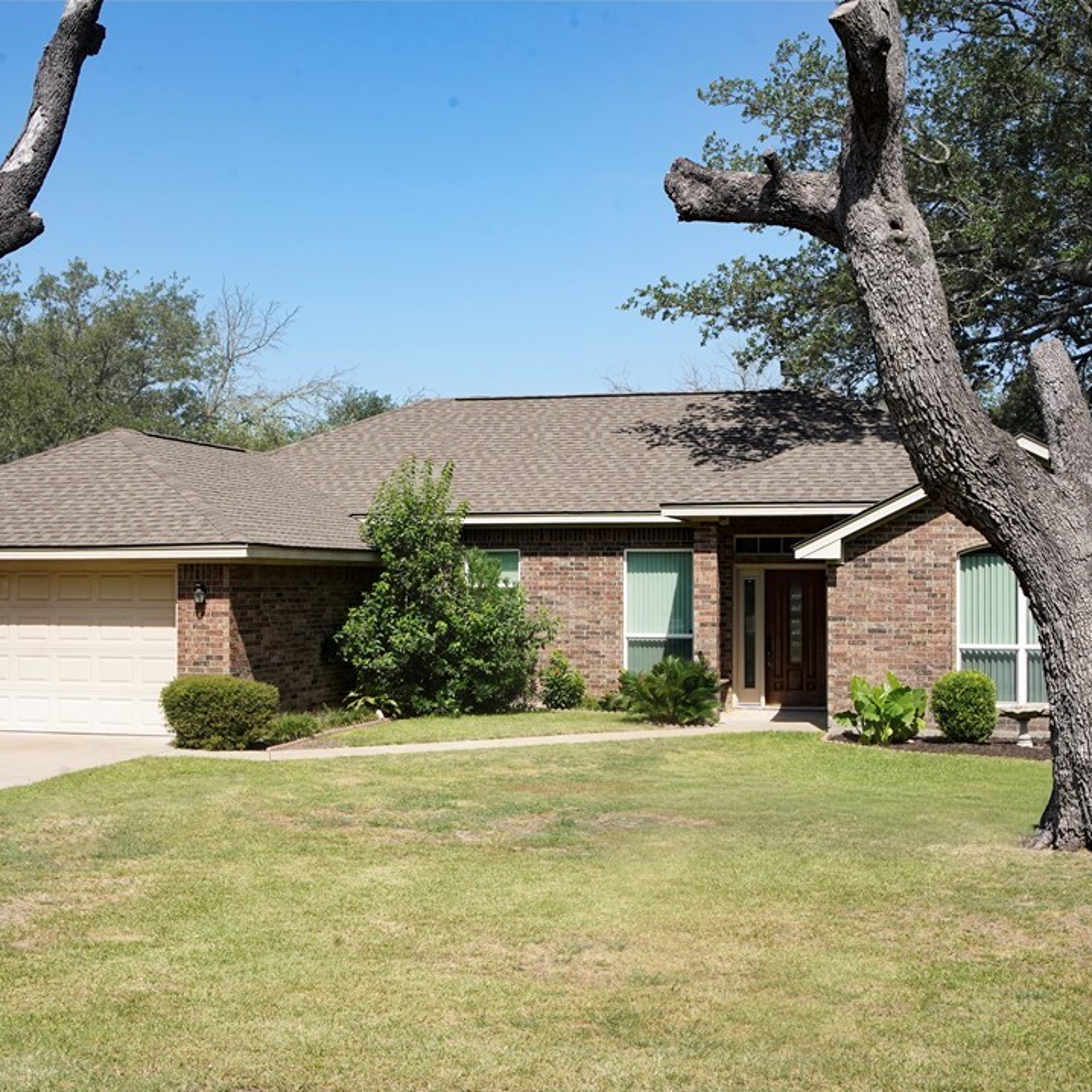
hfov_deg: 37.5
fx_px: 1606
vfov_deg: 37.6
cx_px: 509
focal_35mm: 45
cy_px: 549
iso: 640
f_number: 11
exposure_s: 1/400
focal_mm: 35
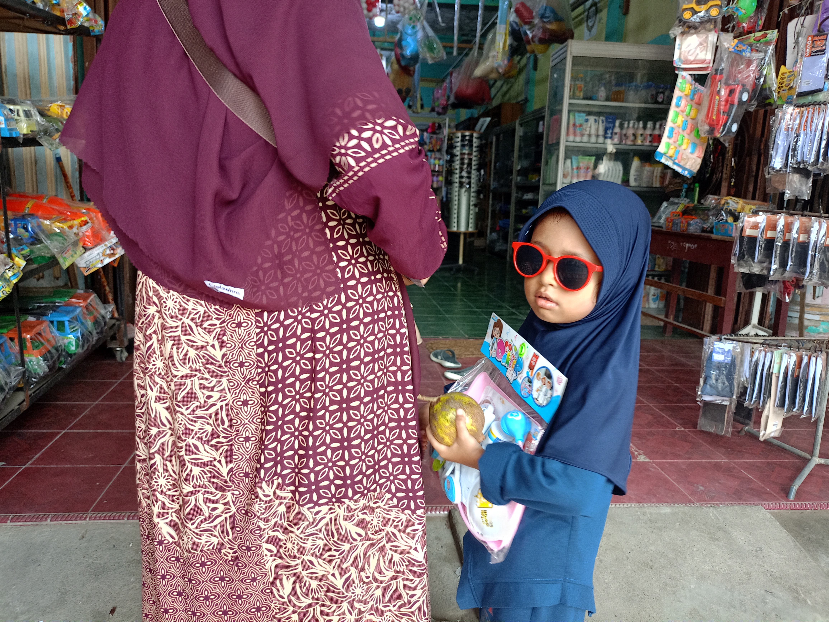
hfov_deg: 63.4
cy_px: 311
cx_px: 414
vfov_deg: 49.7
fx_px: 671
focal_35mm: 28
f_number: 1.79
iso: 700
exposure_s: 1/200
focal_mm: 4.7
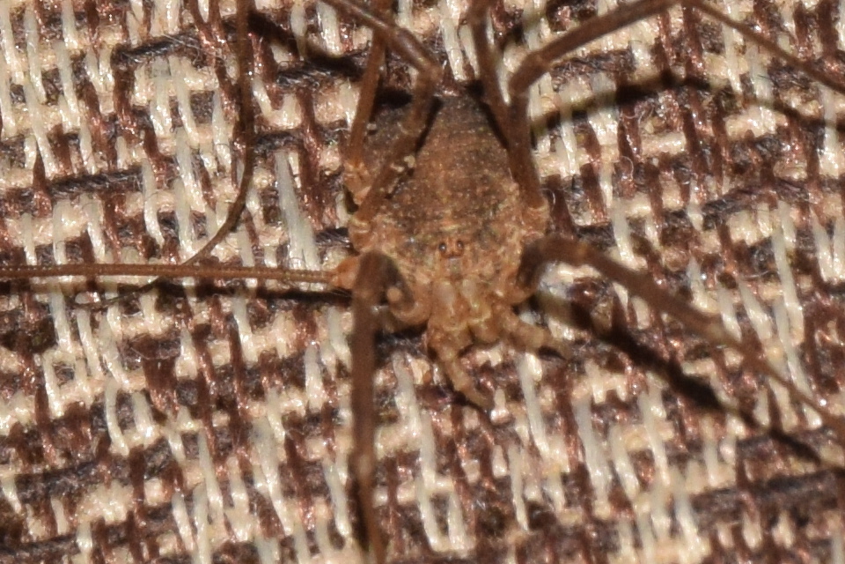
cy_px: 282
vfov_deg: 6.5
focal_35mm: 210
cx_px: 422
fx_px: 4929
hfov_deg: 9.8
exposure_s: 1/160
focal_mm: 140
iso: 400
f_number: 16
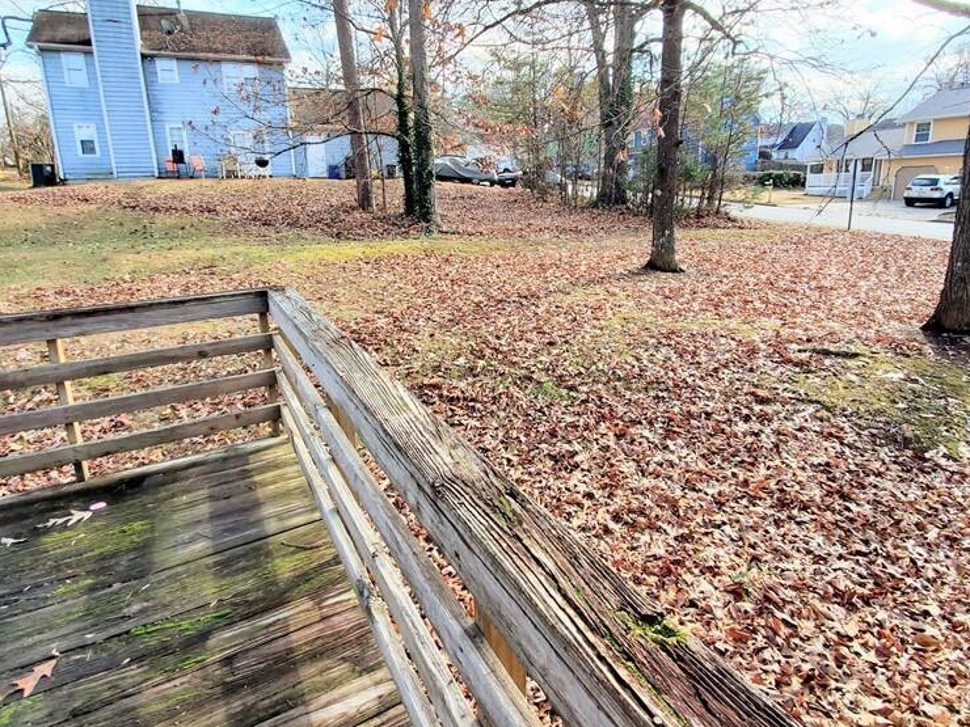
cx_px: 452
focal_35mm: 18
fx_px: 504
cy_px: 312
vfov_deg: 71.2
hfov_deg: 87.6
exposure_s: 1/448
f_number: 2.2
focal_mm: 1.8
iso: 50
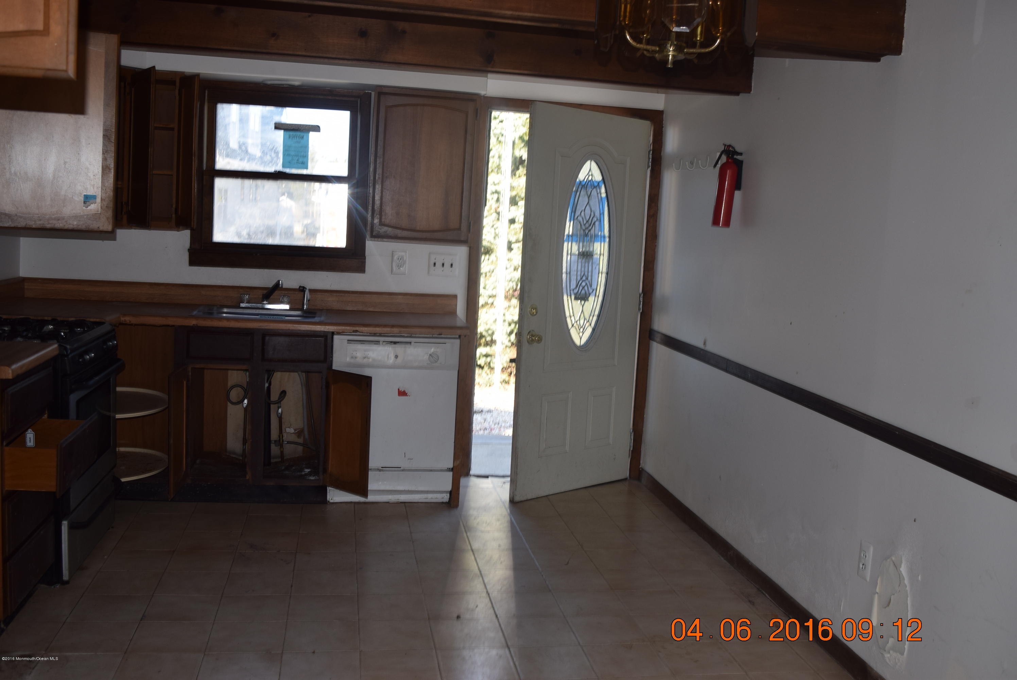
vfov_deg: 36.9
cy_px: 340
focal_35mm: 36
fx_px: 1018
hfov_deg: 53.1
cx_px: 508
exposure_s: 1/125
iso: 180
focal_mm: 24
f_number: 5.6
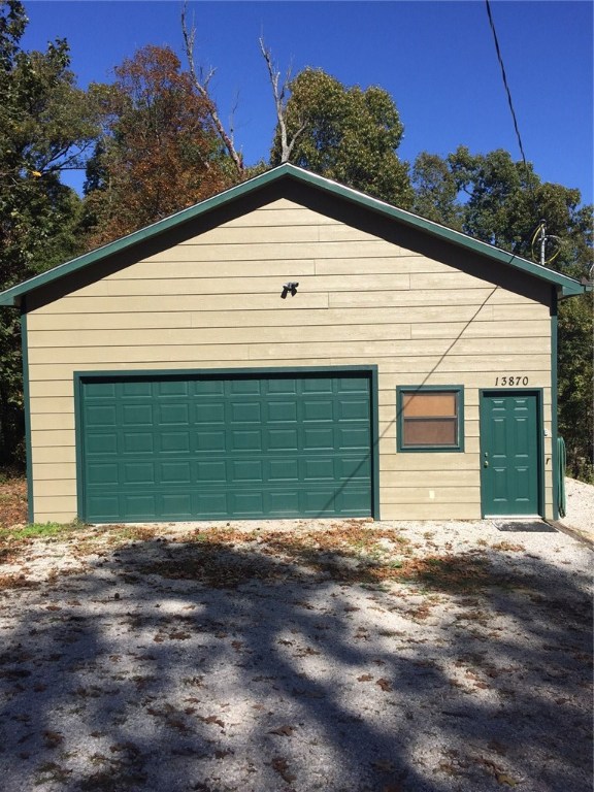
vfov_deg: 61.7
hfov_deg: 48.2
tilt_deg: -0.9
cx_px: 297
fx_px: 664
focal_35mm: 29
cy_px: 396
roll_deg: +0.9
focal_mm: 4.15
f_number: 2.2
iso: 32
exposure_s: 1/2326
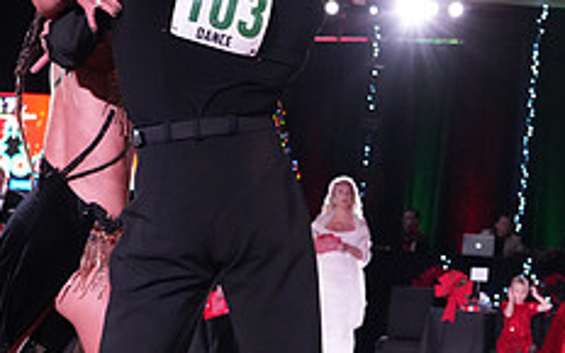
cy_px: 543
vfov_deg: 11.7
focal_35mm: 107
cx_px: 233
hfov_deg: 19.4
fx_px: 1648
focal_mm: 42
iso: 6400
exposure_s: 1/320
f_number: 5
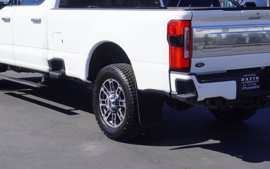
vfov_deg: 16.7
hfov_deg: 26.6
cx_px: 134
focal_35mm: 78
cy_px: 50
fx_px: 572
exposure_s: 1/125
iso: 100
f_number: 11
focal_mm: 35
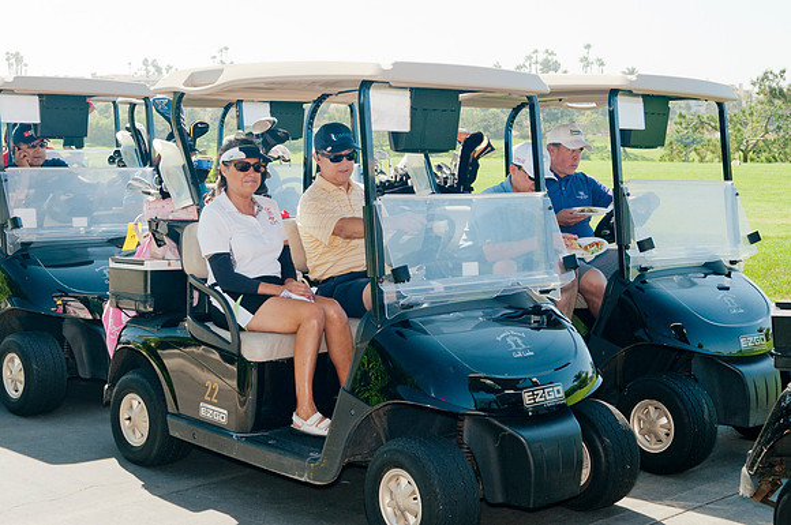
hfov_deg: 35.1
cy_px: 262
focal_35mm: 57
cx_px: 396
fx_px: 1251
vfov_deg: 23.7
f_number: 6.3
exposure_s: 1/160
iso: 400
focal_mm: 38
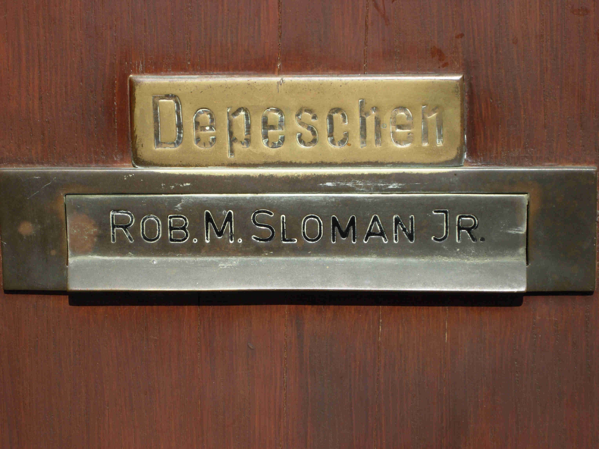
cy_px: 224
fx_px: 2180
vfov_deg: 11.8
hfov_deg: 15.6
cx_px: 300
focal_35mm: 126
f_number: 5.3
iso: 50
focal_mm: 26.3
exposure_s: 1/362
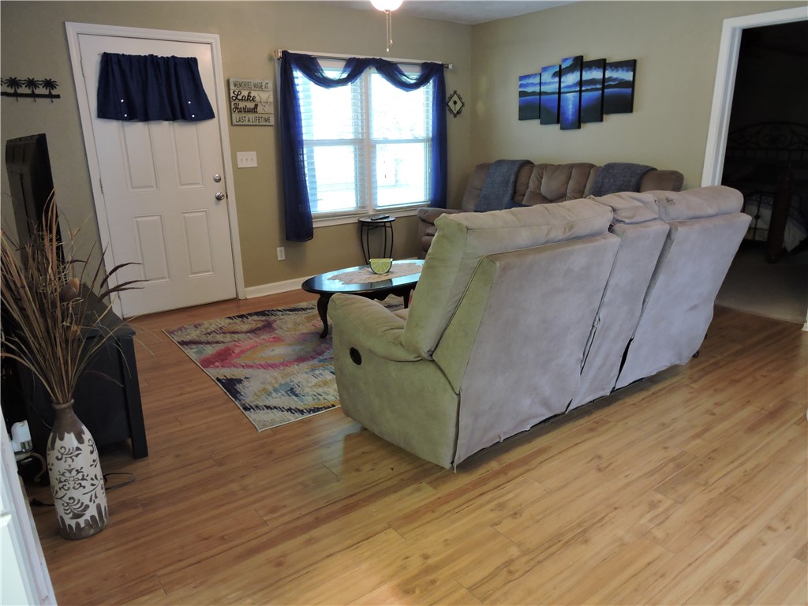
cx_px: 404
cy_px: 303
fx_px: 560
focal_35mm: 24
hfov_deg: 71.6
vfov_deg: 56.8
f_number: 3.3
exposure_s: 1/10
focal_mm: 4.3
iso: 400
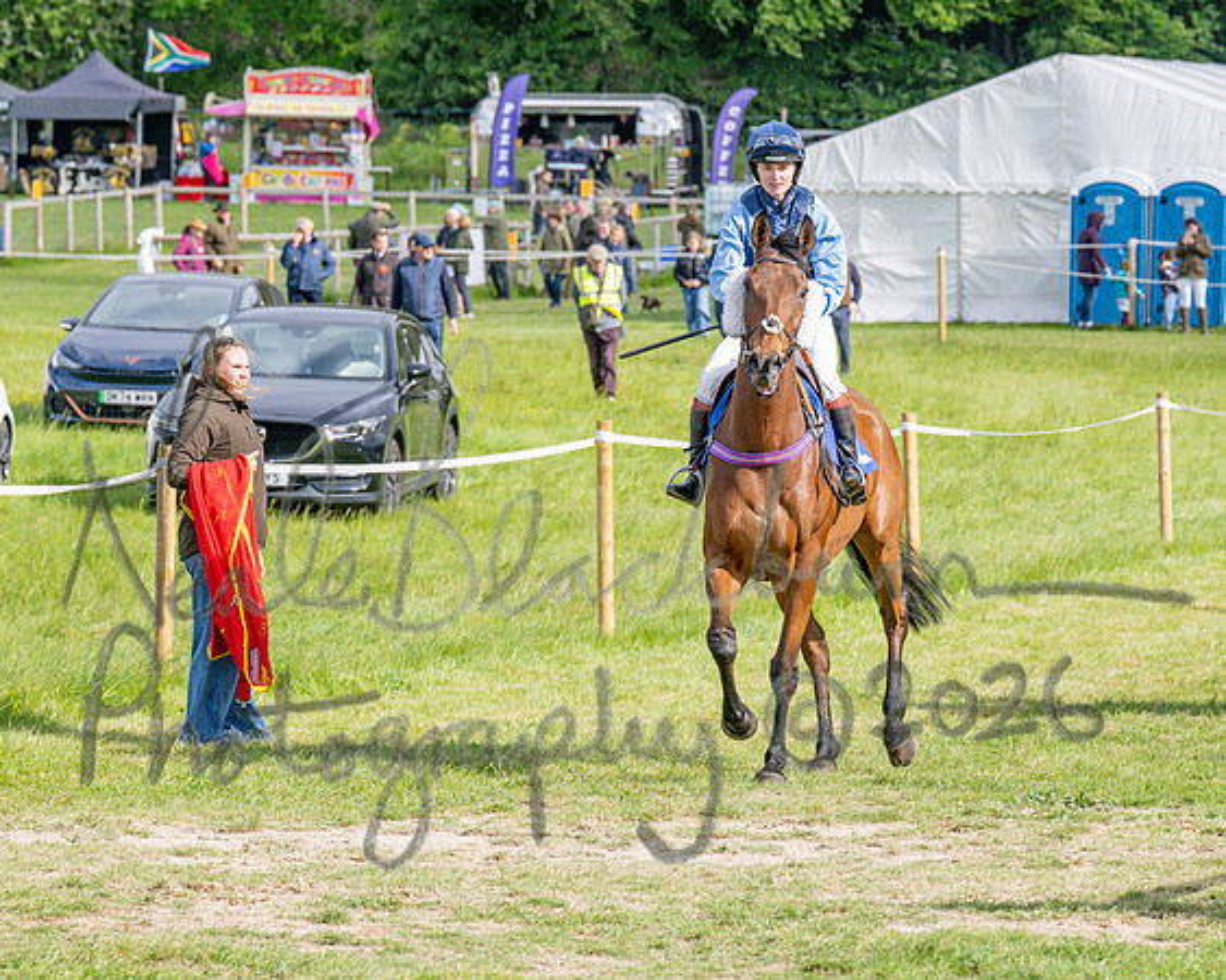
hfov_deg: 10.6
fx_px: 6612
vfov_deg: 8.5
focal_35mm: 182
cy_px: 429
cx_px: 599
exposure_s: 1/2500
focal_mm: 96
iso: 400
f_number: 4.5
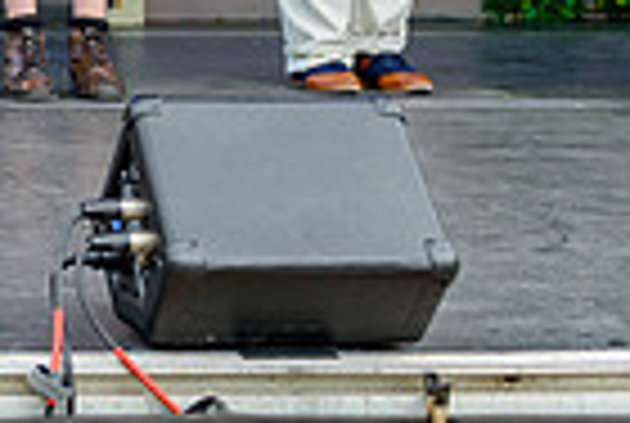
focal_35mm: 114
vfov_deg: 11.7
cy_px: -163
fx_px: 1999
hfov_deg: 16.2
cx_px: -336
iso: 200
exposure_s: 1/100
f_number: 5
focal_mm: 24
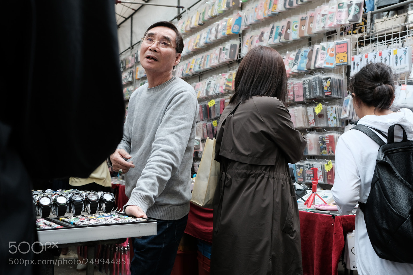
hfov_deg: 53.1
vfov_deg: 36.9
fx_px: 413
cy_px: 141
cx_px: 205
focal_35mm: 36
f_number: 4
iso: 1000
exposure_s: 1/400
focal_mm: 23
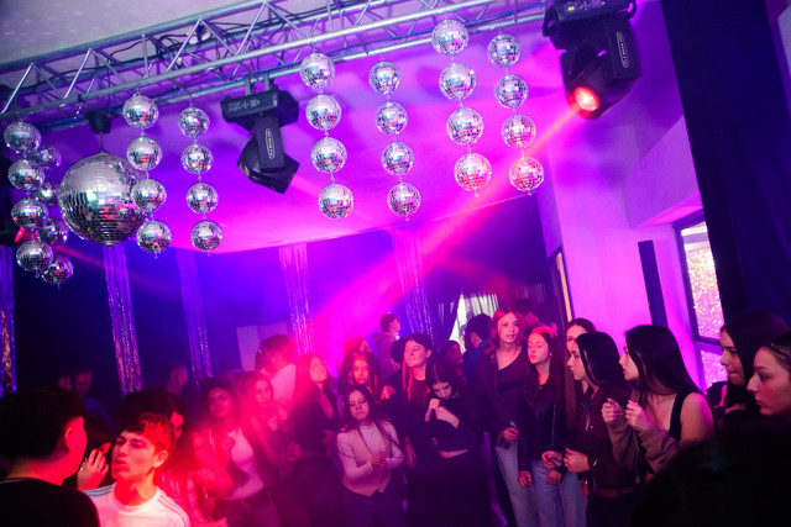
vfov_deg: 50.4
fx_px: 560
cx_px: 396
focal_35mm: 26
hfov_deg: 70.4
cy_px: 264
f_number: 2.8
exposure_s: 1/20
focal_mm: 17
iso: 2500
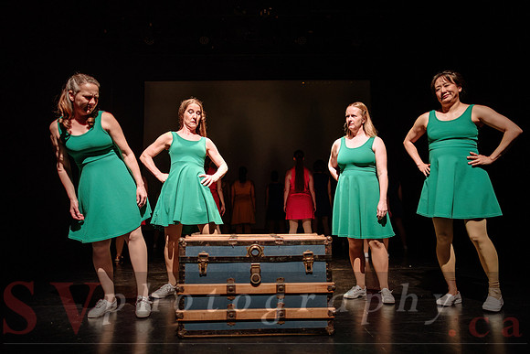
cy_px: 174
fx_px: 363
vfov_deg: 52.0
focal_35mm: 25
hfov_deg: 72.3
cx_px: 259
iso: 1250
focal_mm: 24
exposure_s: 1/200
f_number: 1.4
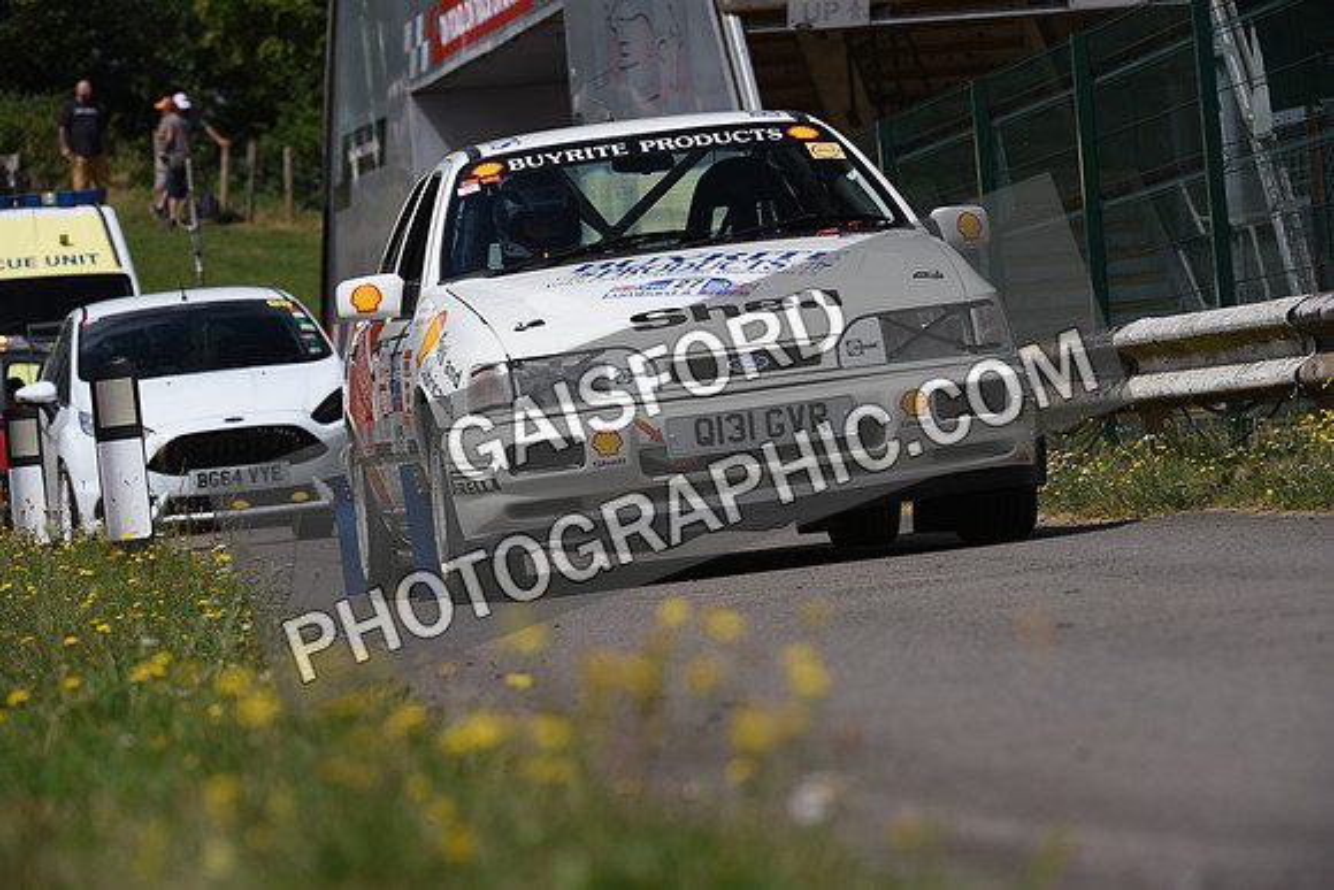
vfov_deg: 6.9
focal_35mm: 200
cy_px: 445
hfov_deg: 10.3
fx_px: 7412
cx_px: 667
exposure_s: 1/1000
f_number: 8
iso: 500
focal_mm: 200
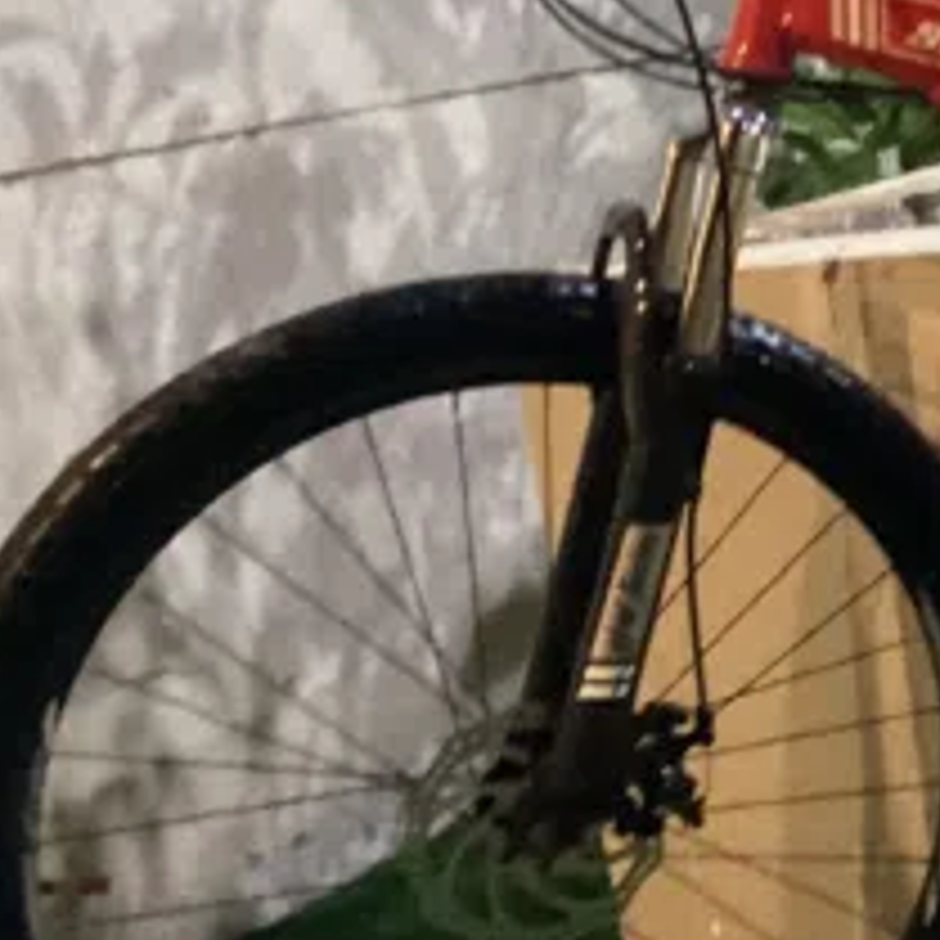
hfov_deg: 18.5
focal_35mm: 84
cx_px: 1367
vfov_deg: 20.6
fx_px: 2581
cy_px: 391
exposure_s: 1/24
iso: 640
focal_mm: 3.3
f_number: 2.4
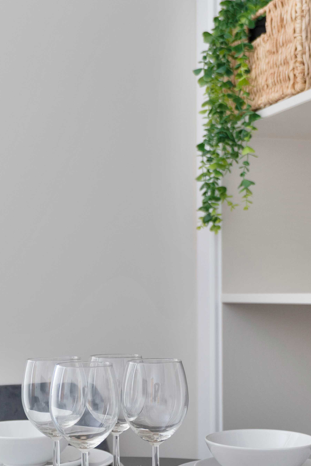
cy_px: 299
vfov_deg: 31.7
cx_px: 179
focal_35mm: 63
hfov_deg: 21.6
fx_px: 816
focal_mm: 29
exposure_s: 1/13
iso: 200
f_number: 2.8
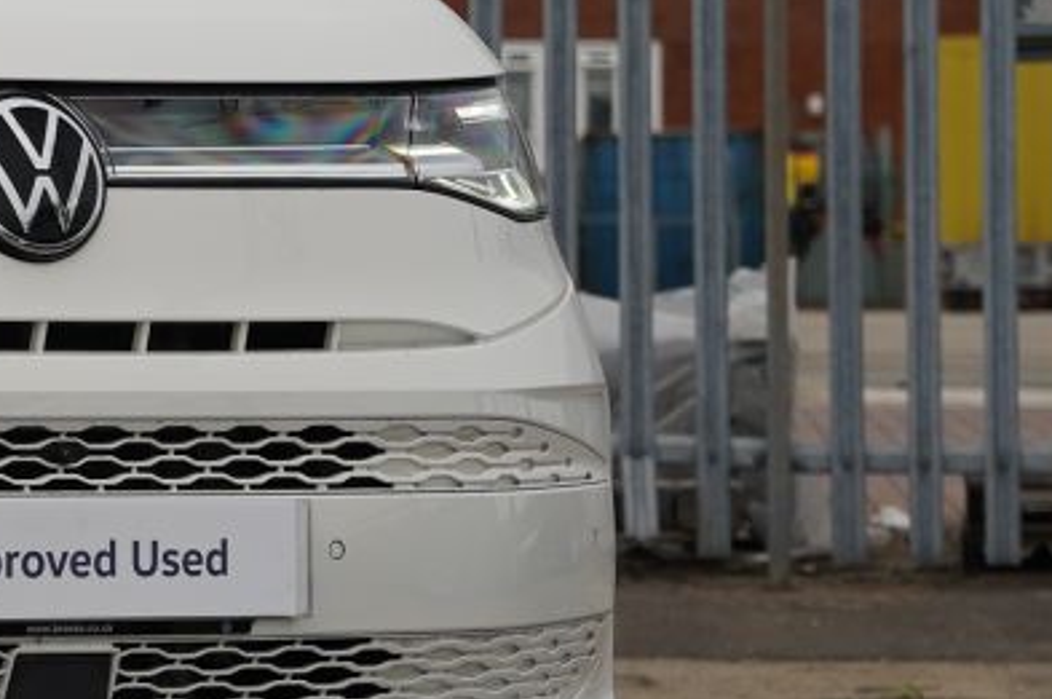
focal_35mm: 270
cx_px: -854
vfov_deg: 5.1
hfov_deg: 7.4
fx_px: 7887
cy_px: 123
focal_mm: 66.3
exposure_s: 1/250
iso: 100
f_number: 5
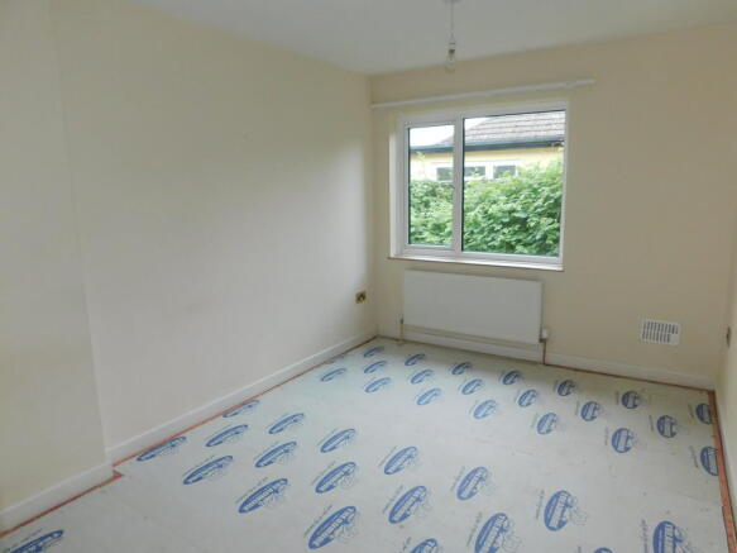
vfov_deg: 58.9
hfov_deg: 73.9
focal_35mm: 23
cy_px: 276
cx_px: 368
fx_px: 490
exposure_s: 1/160
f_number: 3
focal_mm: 4
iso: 125
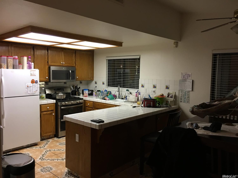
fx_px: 199
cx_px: 119
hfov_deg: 61.7
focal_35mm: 29
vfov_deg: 48.2
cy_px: 89
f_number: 2.2
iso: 80
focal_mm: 4.15
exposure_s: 1/15
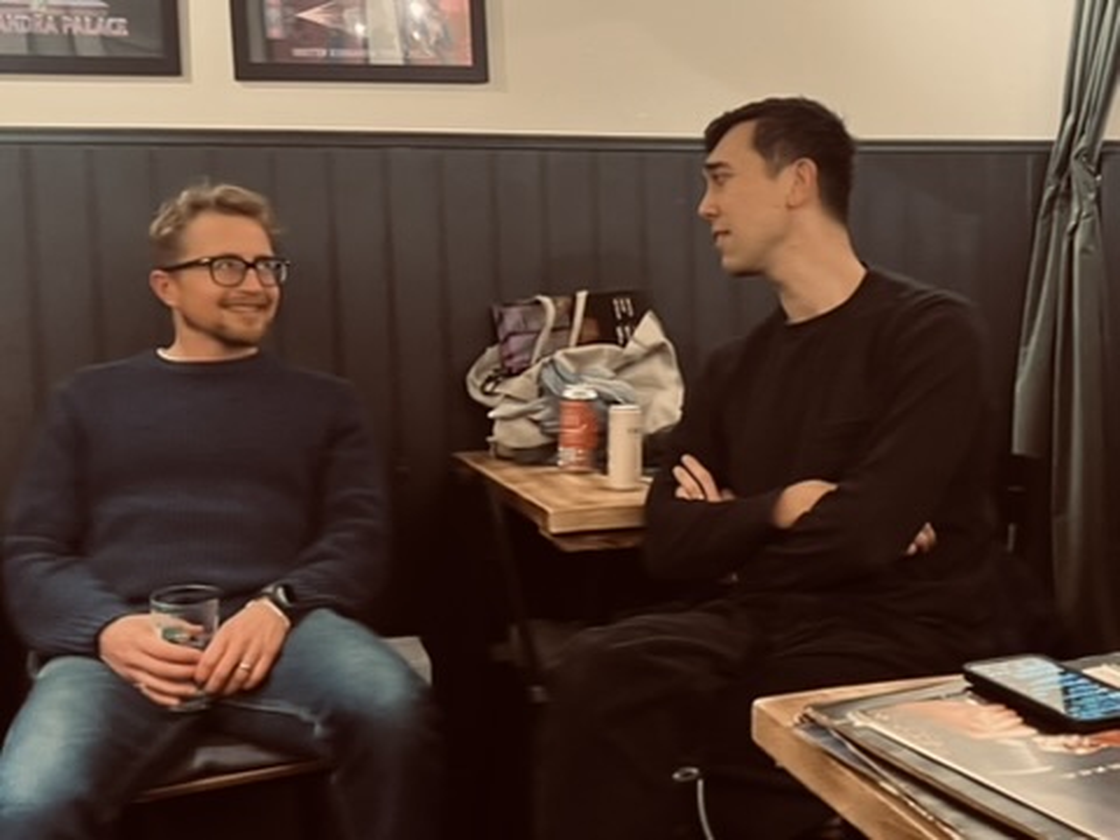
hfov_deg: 67.3
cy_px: 420
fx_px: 841
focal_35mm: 26
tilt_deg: -3.1
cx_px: 560
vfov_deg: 53.1
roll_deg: +0.7
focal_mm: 5.7
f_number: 1.5
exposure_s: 1/25
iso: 500
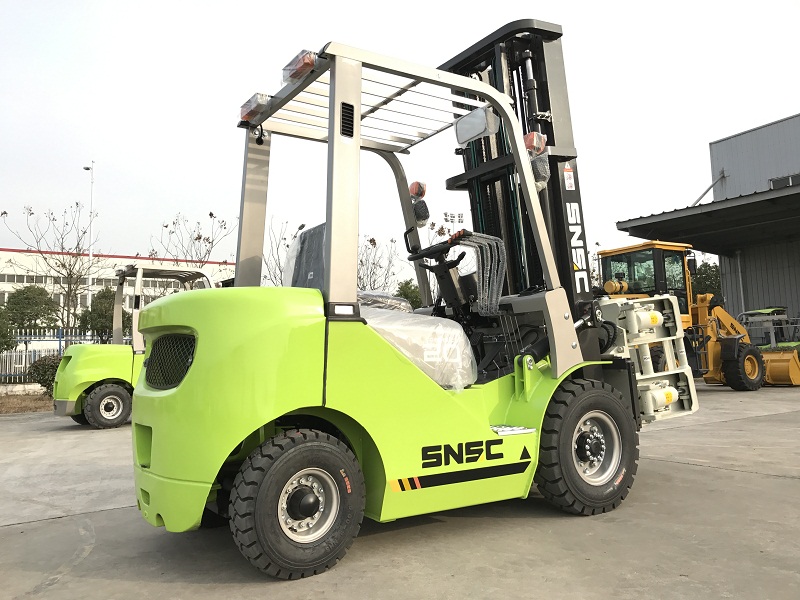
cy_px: 300
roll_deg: +1.1
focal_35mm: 28
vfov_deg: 49.7
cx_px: 400
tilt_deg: +5.7
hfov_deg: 63.4
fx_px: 647
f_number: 1.8
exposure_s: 1/613
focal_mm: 3.99
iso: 20
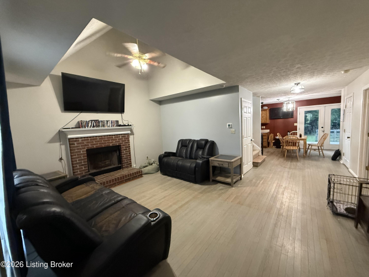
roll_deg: +3.0
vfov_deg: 85.7
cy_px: 138
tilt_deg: -5.5
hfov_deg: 102.1
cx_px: 184
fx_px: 149
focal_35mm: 14
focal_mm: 2.22
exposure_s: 1/60
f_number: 2.2
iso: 640
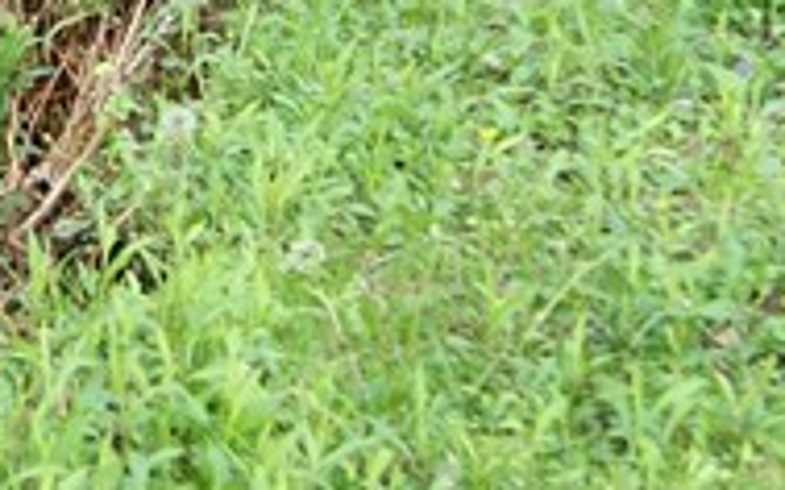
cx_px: -131
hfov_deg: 11.7
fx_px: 3743
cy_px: -116
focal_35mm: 175
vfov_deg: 7.4
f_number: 4.5
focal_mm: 20
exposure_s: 1/40
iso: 100
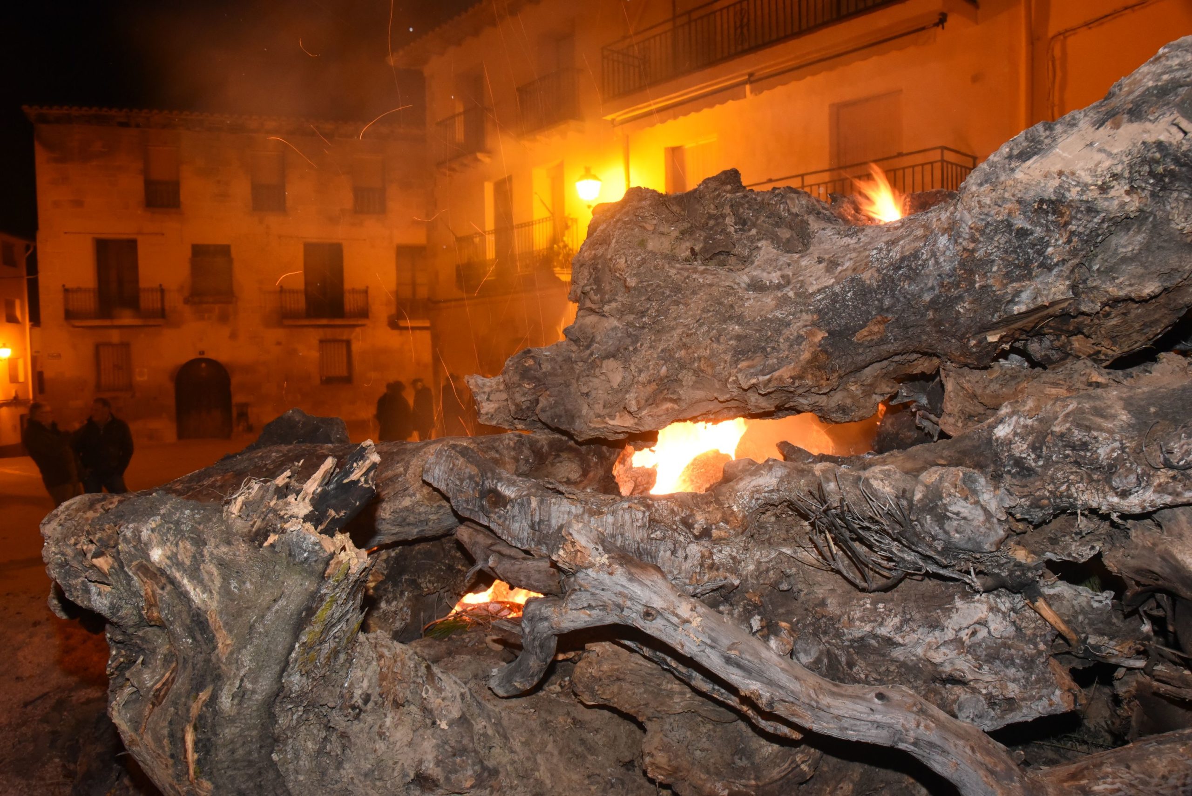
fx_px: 795
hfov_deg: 73.7
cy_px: 398
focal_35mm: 24
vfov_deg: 53.2
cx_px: 596
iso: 4000
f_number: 10
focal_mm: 24
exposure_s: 1/6
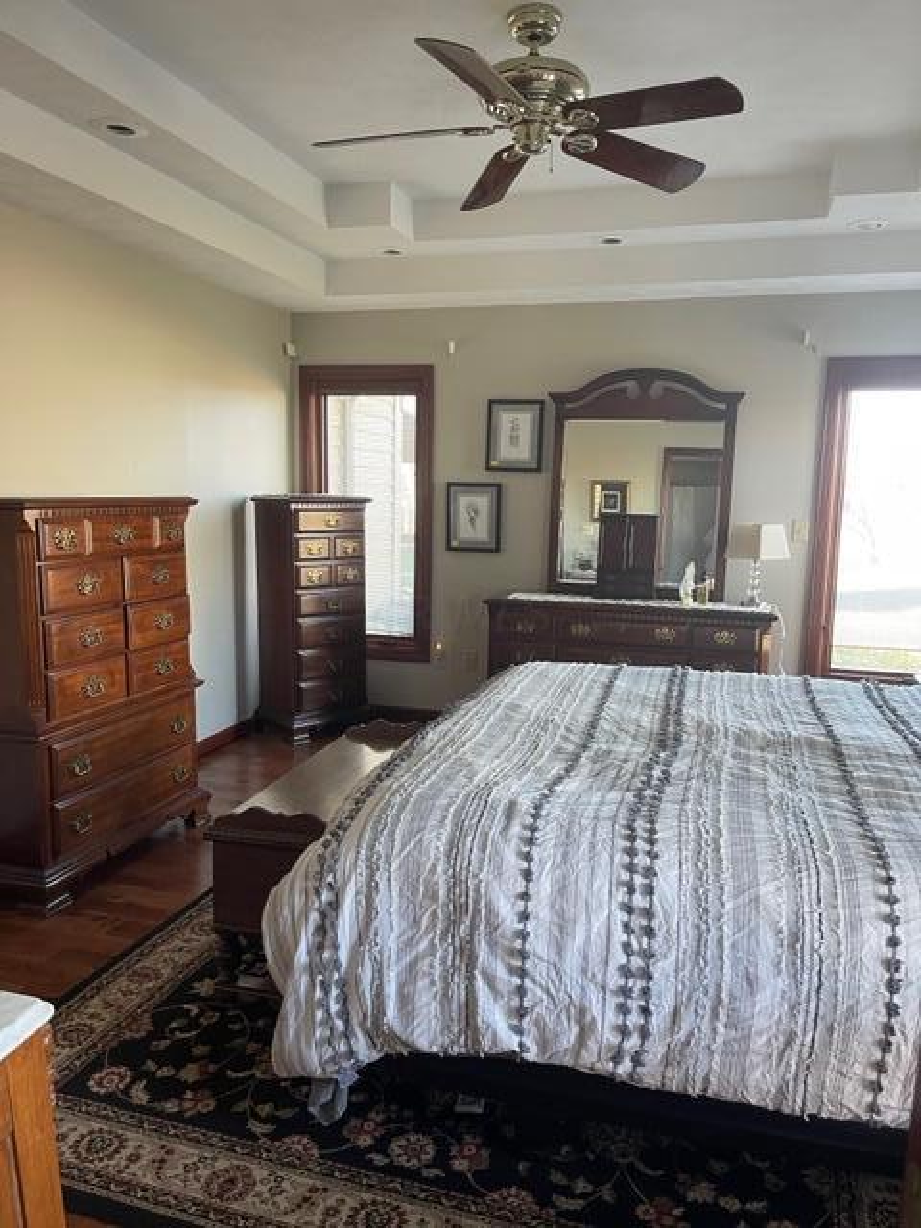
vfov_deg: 67.3
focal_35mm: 26
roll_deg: -1.4
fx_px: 922
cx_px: 460
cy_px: 614
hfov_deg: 53.1
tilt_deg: -8.0
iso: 160
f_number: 1.6
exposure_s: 1/60
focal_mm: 5.1
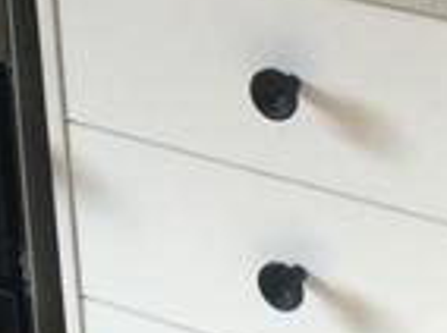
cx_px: 264
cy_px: 63
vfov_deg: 8.4
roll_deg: +3.0
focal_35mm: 175
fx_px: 2256
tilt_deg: -23.6
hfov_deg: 11.3
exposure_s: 1/33
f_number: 2.4
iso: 50
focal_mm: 3.3
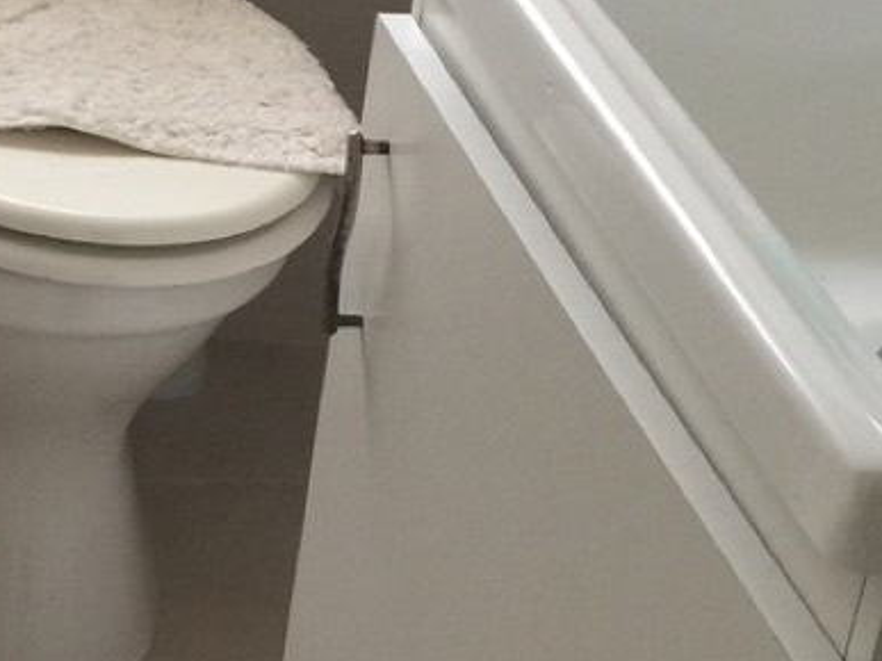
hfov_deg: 18.2
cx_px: -36
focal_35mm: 105
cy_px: 369
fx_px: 2675
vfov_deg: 14.1
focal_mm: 4.15
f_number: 2.2
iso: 50
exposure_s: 1/15
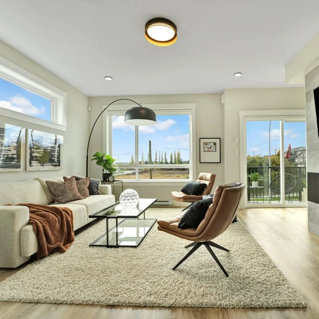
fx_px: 188
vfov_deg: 80.7
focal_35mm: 18
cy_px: 161
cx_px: 189
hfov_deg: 79.9
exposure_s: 1/200
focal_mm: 14
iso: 400
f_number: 8
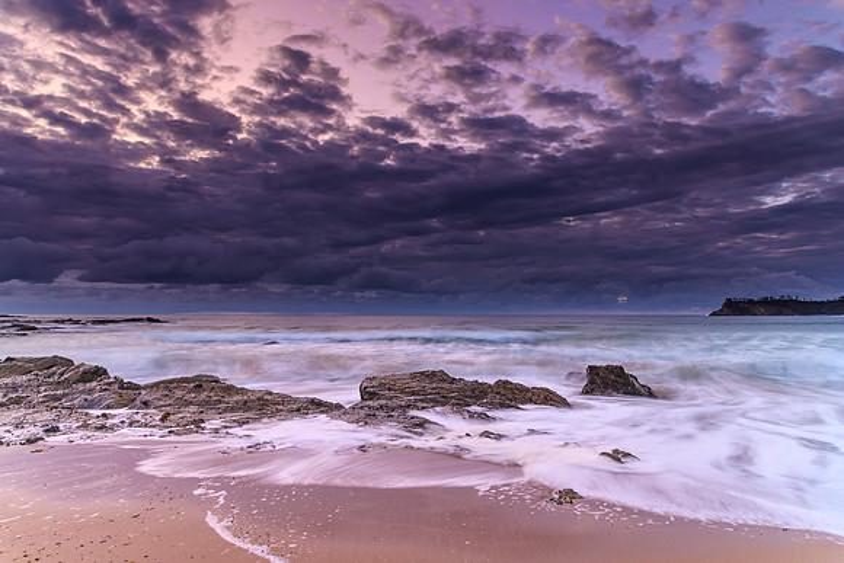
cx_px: 422
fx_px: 568
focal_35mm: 24
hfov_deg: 73.2
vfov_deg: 52.7
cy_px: 282
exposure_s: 2.5
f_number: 8
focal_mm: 24
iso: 200
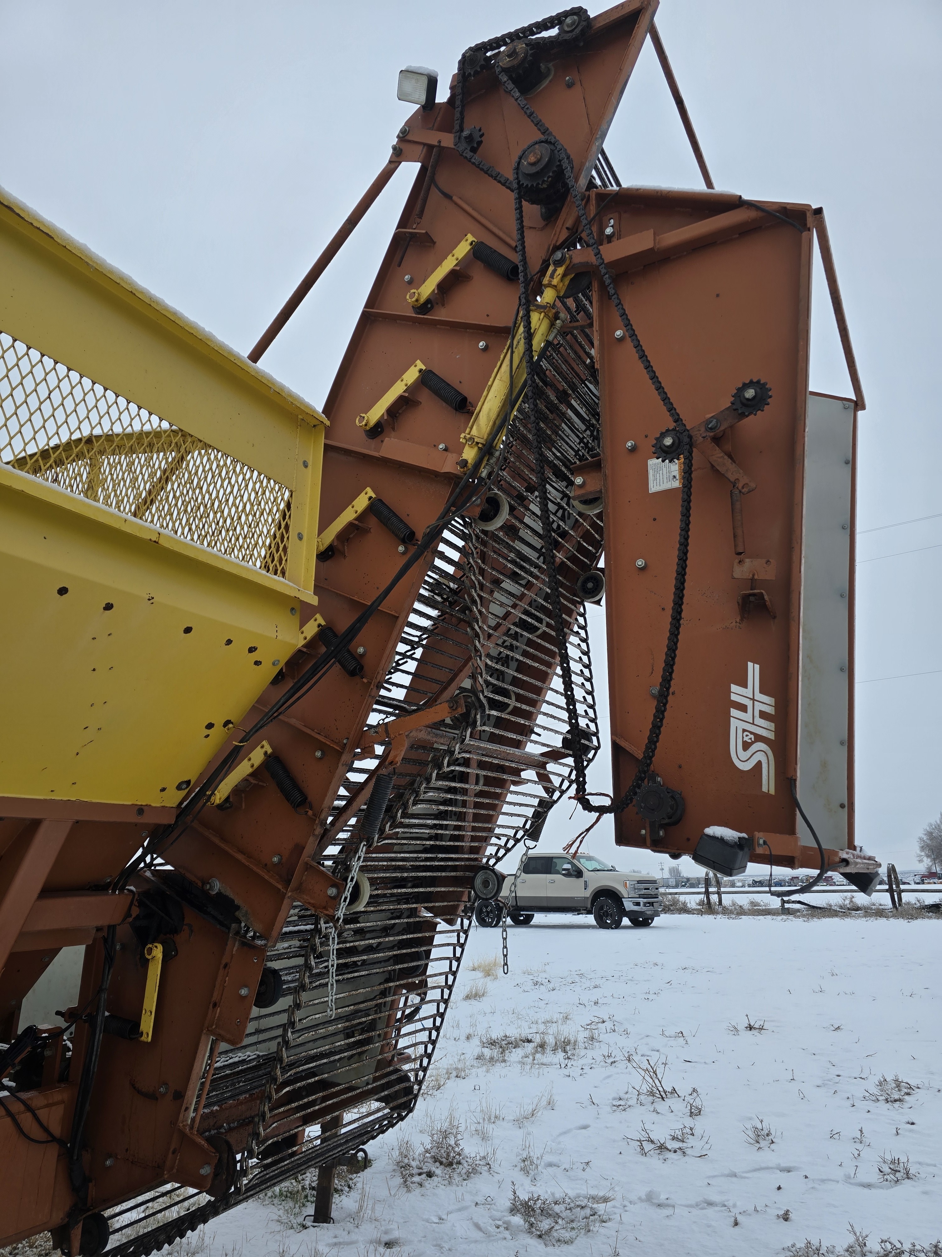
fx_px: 835
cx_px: 471
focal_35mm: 23
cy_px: 628
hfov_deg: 58.9
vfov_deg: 73.9
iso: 12
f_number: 1.7
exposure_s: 1/547
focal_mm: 6.3
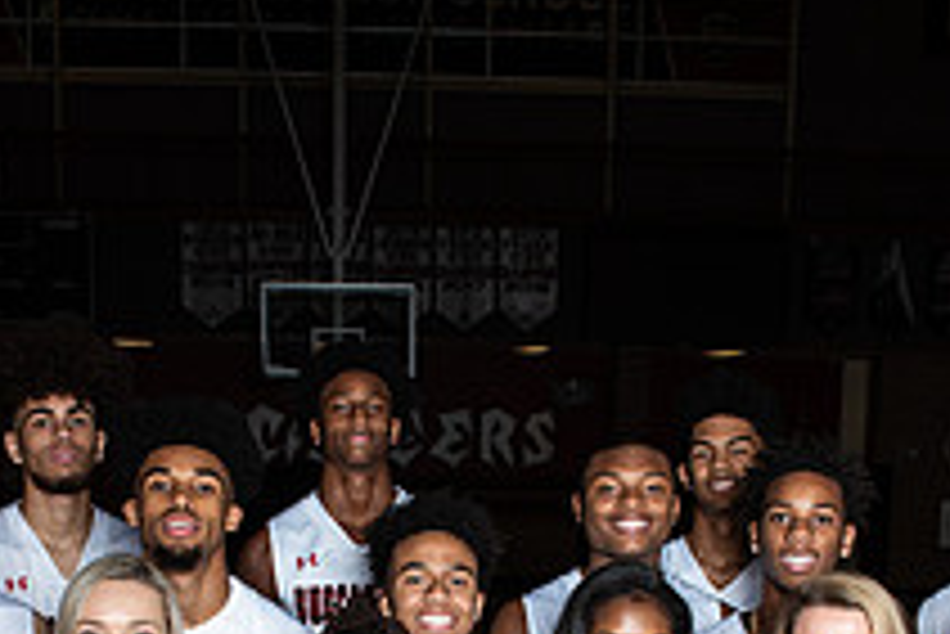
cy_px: 852
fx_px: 1743
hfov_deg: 30.5
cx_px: 423
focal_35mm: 66
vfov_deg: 18.9
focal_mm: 24
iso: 320
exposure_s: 1/200
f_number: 14
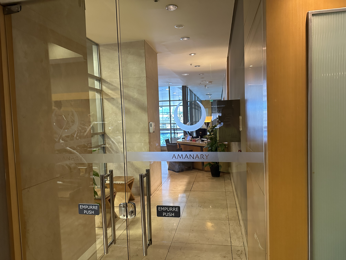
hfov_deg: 71.6
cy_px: 130
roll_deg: +2.0
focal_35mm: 24
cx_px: 173
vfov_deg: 56.8
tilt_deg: -4.4
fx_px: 240
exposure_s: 1/60
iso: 640
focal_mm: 6.86
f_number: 1.78
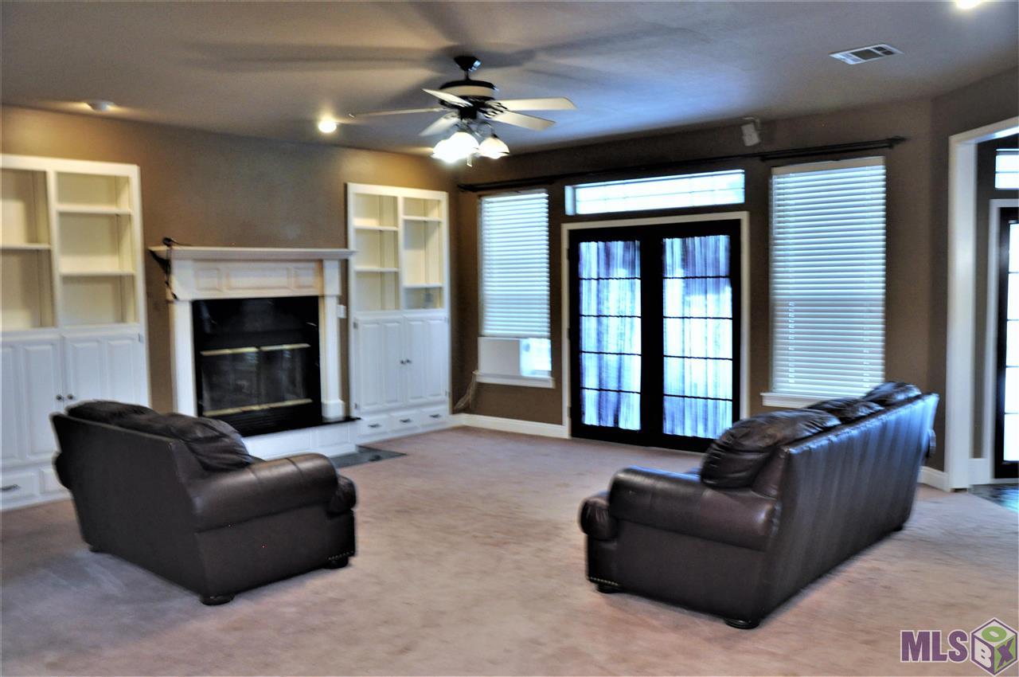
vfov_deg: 41.6
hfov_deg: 59.6
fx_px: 890
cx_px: 510
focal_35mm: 32
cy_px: 338
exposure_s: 1/30
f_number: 3.8
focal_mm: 21
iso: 1100
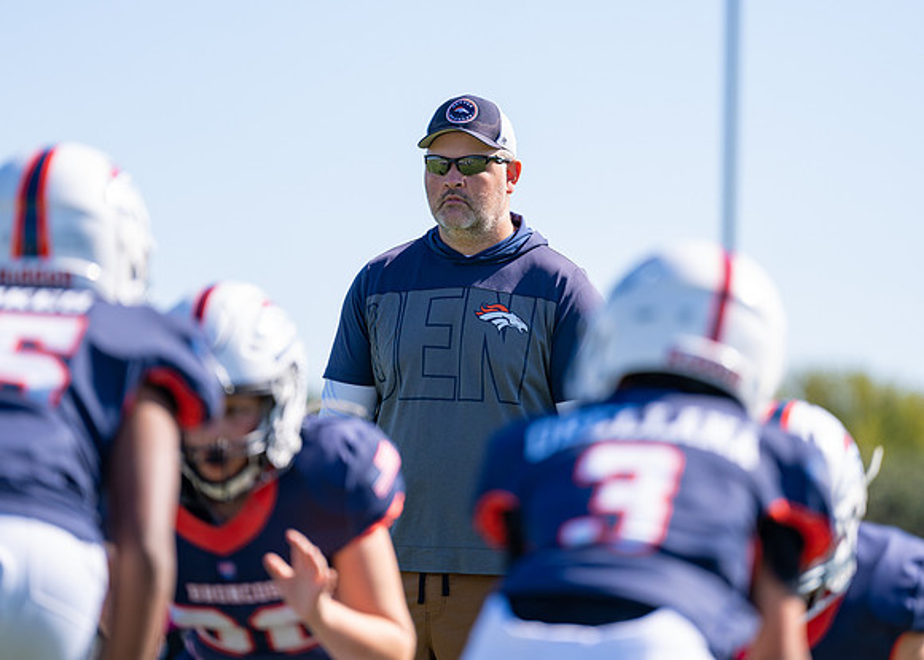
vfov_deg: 5.7
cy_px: 270
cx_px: 489
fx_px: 6586
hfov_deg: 8.0
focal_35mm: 251
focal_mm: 200
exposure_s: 1/1000
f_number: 2.8
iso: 100
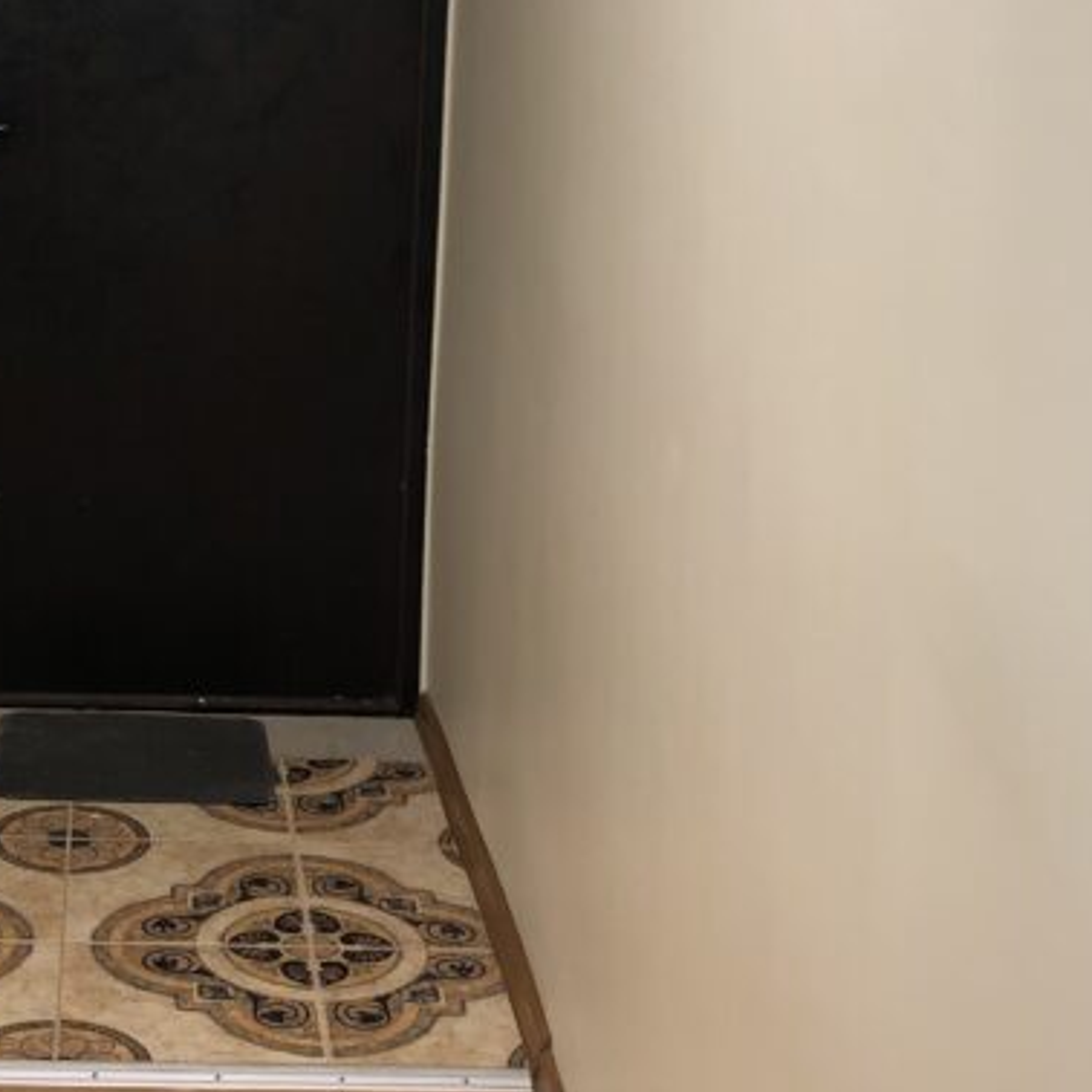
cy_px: 355
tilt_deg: -11.2
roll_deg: -1.3
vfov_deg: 25.6
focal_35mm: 67
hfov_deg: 24.9
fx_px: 2391
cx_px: 95
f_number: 1.8
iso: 32
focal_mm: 3.99
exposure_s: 1/12
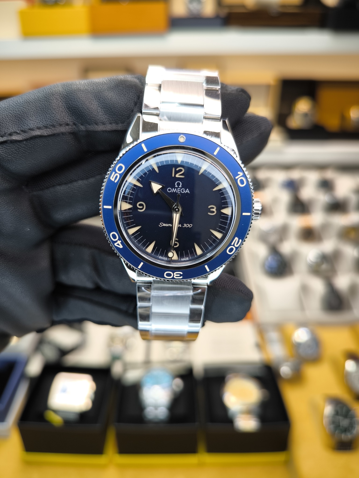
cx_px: 180
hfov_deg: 56.8
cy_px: 239
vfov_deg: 71.6
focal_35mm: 24
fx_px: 332
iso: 64
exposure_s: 1/83.4
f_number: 1.9
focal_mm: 6.92
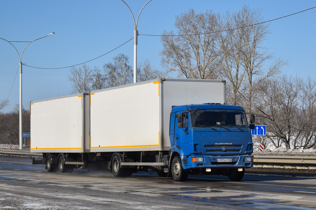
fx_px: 632
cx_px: 158
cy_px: 105
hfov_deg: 28.1
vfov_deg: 18.9
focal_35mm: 72
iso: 100
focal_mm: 48
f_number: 5.3
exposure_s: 1/1250
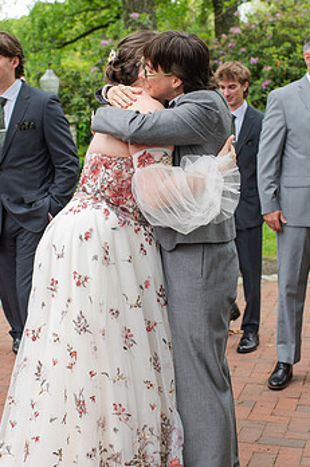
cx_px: 148
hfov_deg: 20.0
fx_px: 881
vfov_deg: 29.7
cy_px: 208
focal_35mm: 68
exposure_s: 1/320
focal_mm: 35
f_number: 3.5
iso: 110
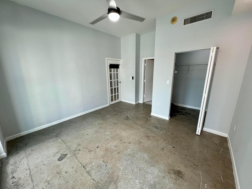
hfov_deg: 106.2
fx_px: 95
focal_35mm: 13
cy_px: 94
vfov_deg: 89.9
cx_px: 126
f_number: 1.8
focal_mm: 1.57
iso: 50
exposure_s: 1/120
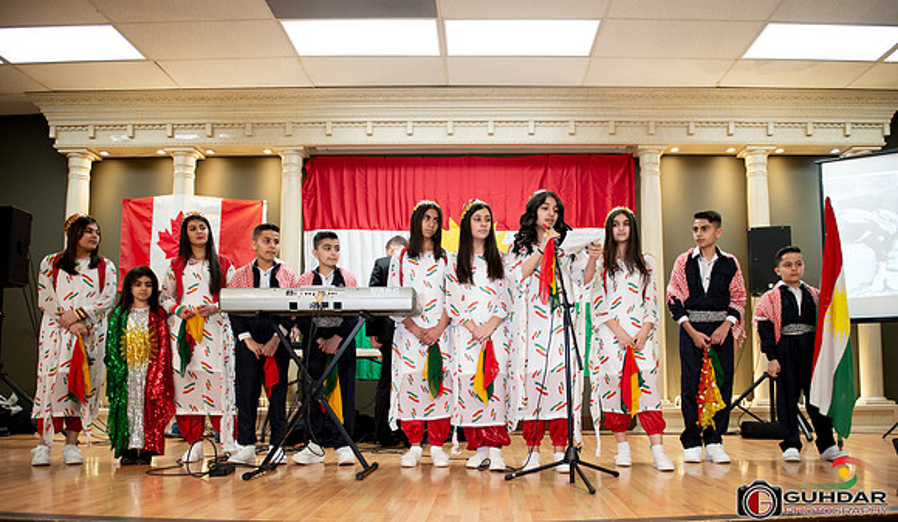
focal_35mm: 28
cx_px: 493
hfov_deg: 67.5
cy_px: 321
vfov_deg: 42.3
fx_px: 670
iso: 720
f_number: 2.8
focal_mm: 24
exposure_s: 1/200
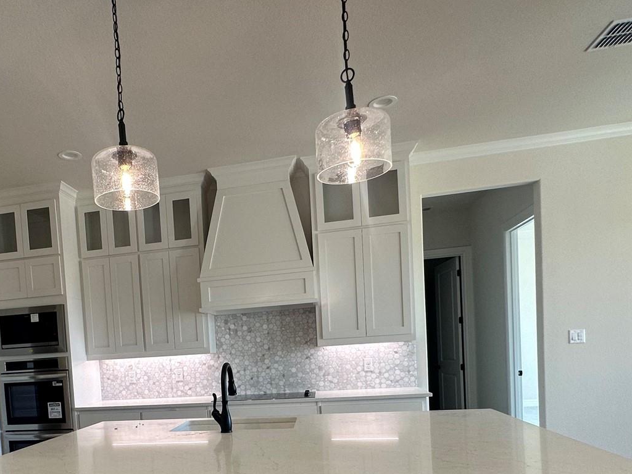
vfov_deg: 47.0
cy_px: 381
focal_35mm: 28
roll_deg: +3.6
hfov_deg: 61.6
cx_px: 201
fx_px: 511
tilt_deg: -2.5
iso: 100
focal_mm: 2.22
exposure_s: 1/120
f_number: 2.2
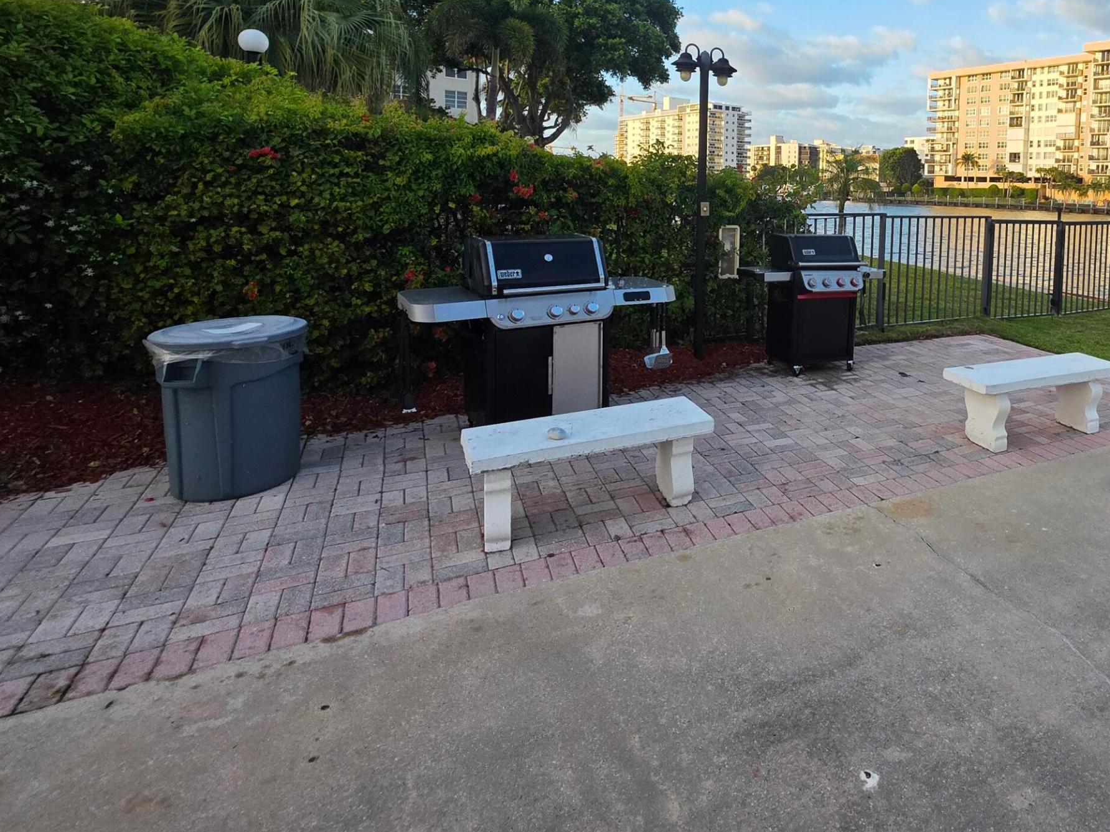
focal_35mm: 21
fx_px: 673
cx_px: 827
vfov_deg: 60.6
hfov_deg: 73.7
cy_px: 229
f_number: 1.9
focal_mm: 2.2
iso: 125
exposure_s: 1/2000
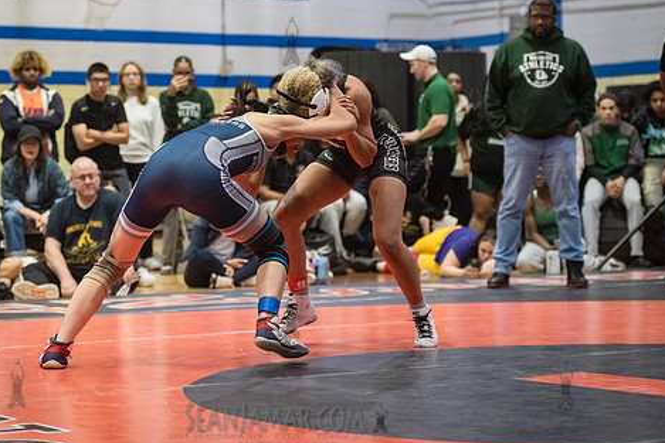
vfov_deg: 13.8
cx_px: 291
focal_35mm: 99
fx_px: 1829
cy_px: 178
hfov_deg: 20.6
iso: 8000
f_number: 3.5
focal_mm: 80
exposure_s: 1/500
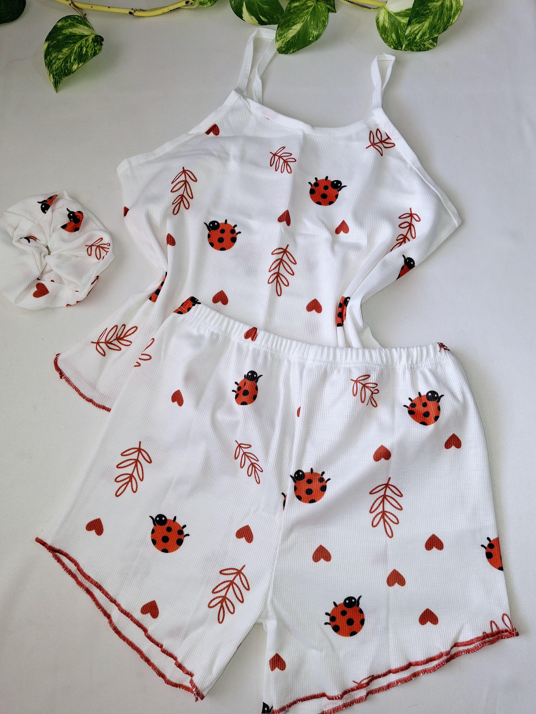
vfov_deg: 69.4
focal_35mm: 25
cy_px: 357
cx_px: 268
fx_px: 516
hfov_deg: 54.9
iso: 32
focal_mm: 4.69
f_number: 1.8
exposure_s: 1/100
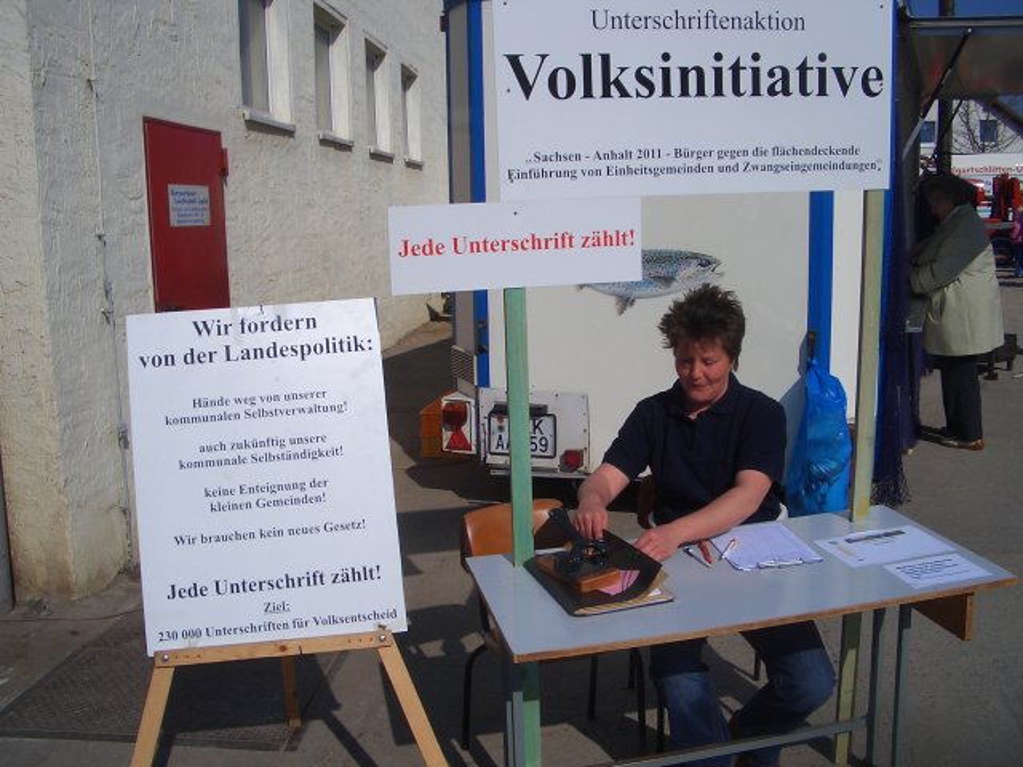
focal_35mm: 35
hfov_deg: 52.6
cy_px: 384
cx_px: 512
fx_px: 1034
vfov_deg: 40.7
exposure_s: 1/1600
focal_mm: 5.8
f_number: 4.3
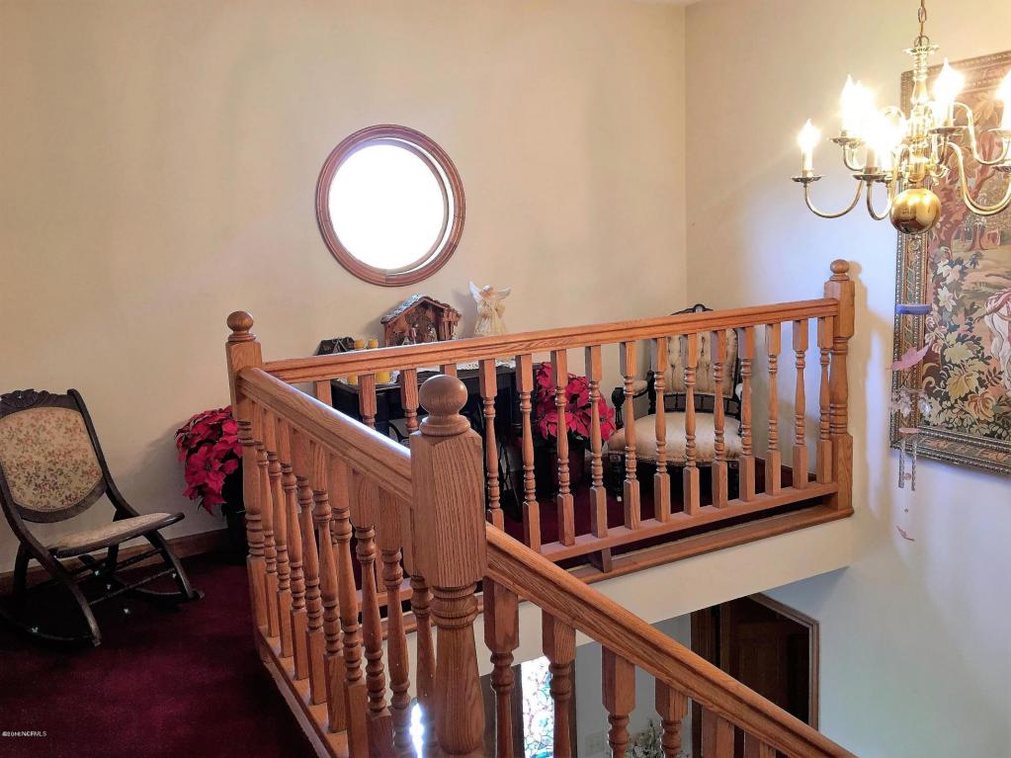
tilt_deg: -8.5
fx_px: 847
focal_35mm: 29
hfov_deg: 61.7
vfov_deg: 48.2
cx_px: 506
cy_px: 379
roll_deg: +0.7
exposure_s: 1/15
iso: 40
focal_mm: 4.15
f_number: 2.2
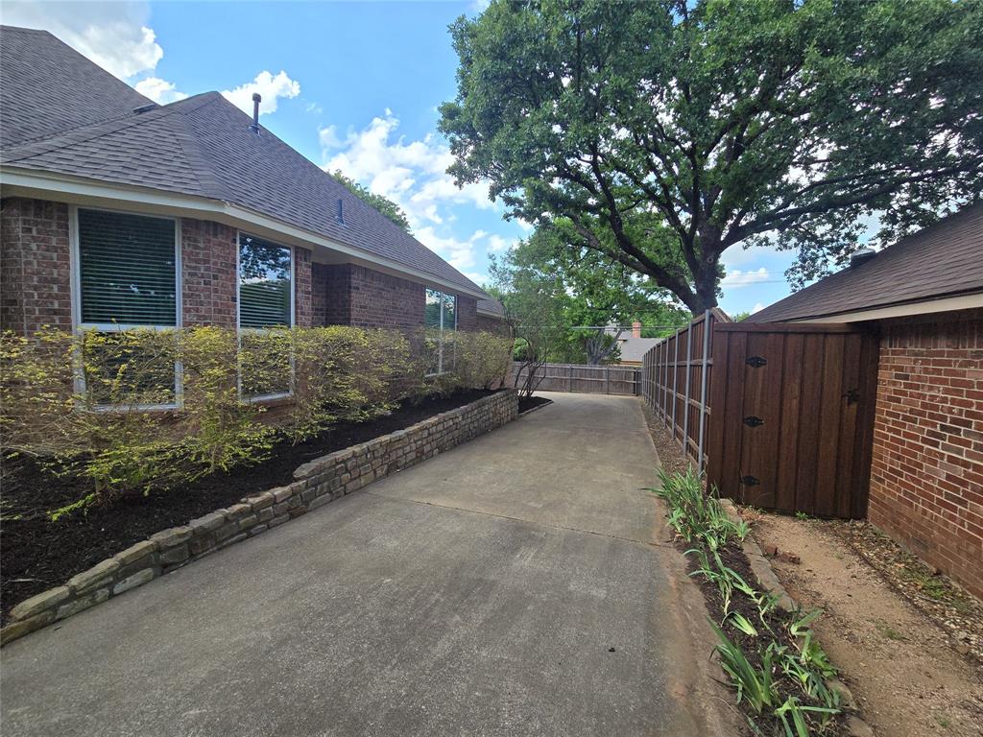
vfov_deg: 89.9
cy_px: 368
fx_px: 369
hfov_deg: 106.2
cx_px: 492
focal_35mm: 13
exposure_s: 1/621
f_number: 2.2
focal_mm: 2.2
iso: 50
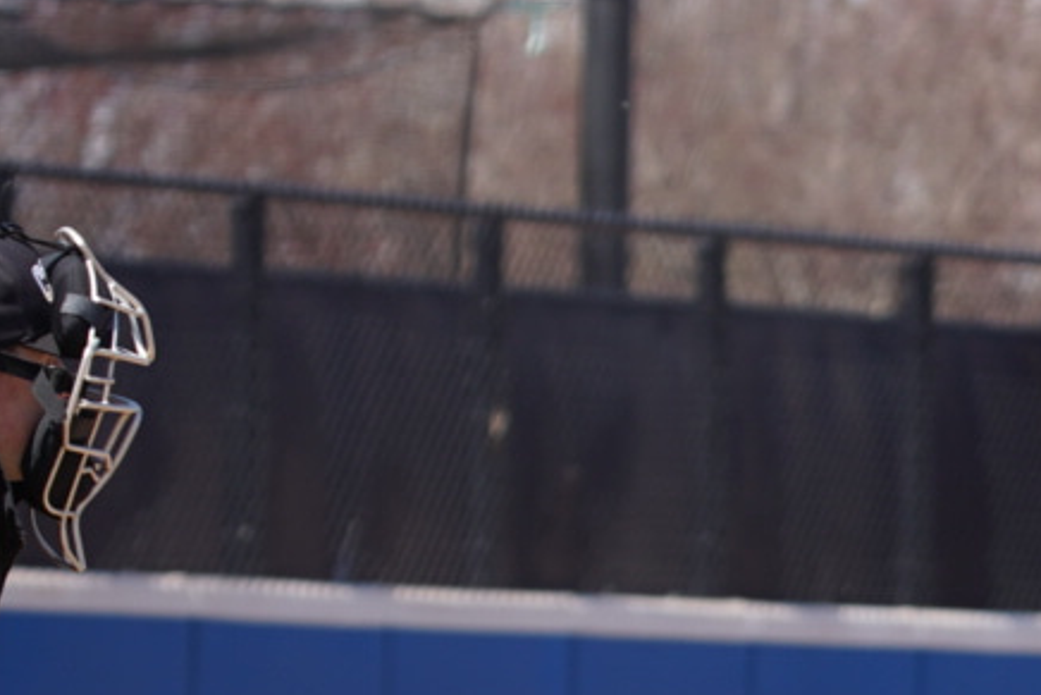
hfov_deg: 3.4
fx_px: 17702
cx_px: 1413
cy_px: 1037
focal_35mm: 612
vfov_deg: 2.2
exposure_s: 1/640
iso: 200
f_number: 5.6
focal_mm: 165
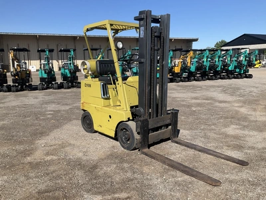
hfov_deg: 61.7
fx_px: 223
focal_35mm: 29
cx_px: 133
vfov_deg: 48.2
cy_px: 100
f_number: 1.8
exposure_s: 1/1786
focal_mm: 3
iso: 25
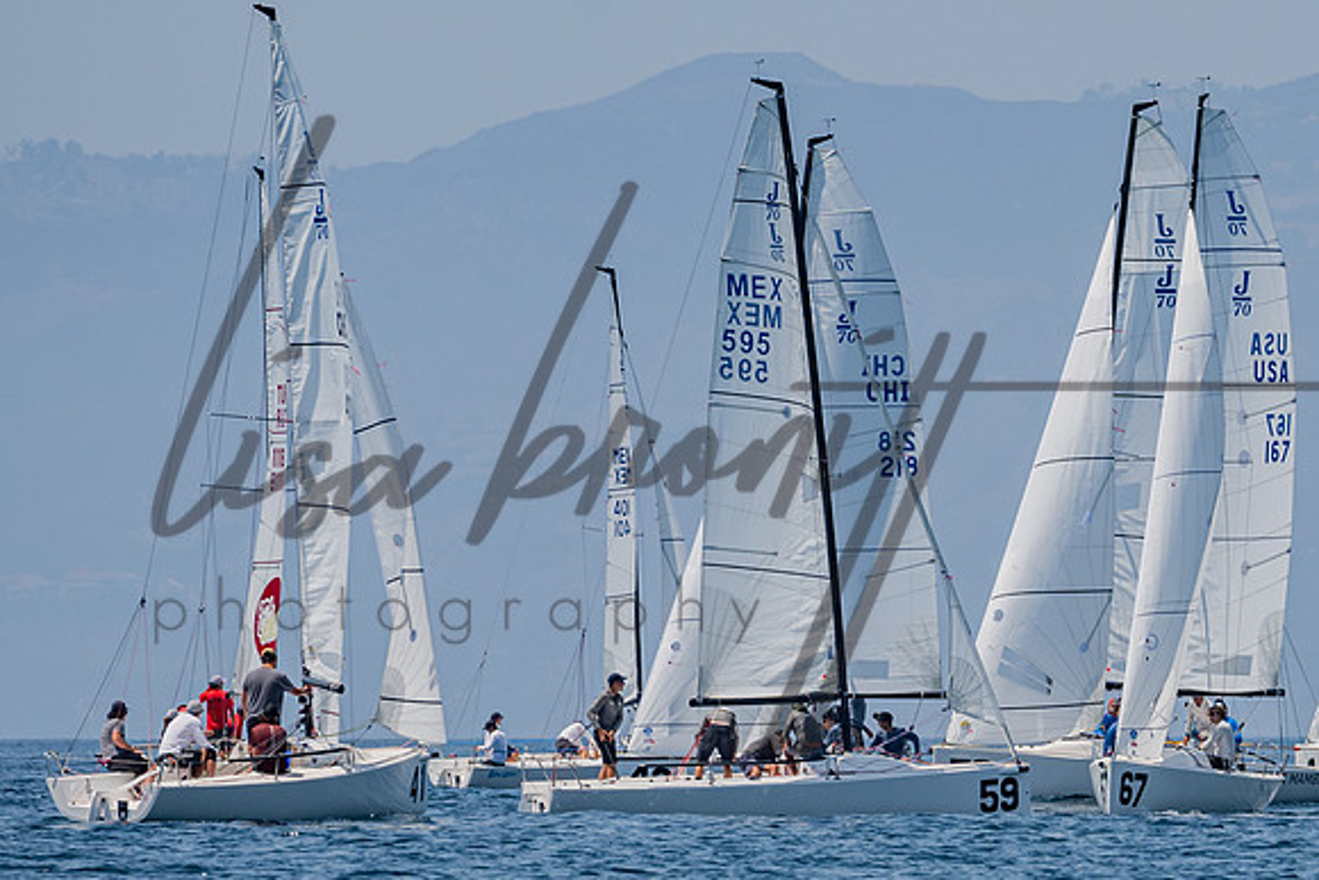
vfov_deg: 1.7
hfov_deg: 2.5
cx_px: 1371
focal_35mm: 813
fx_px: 29804
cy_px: 354
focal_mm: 300
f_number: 6.3
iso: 125
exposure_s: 1/800
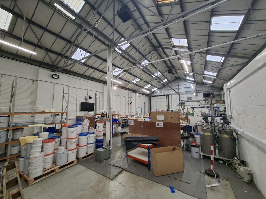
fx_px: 100
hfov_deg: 106.2
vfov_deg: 89.9
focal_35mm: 13
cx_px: 133
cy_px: 100
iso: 80
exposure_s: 1/50
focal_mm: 1.74
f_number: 2.2
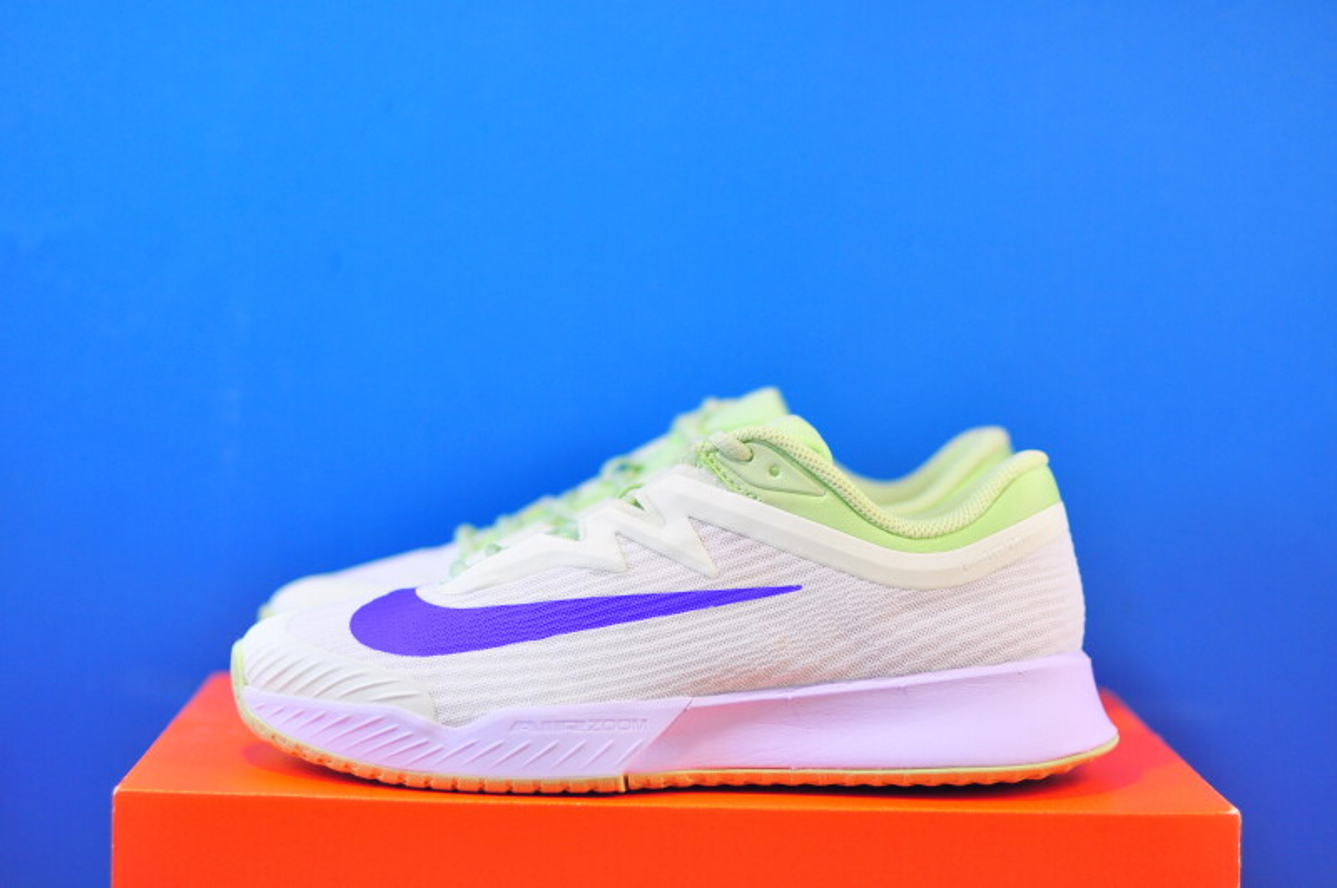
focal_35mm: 75
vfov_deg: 18.1
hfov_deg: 27.0
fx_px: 2781
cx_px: 668
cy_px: 444
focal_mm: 50
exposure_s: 1/320
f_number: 2
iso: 250
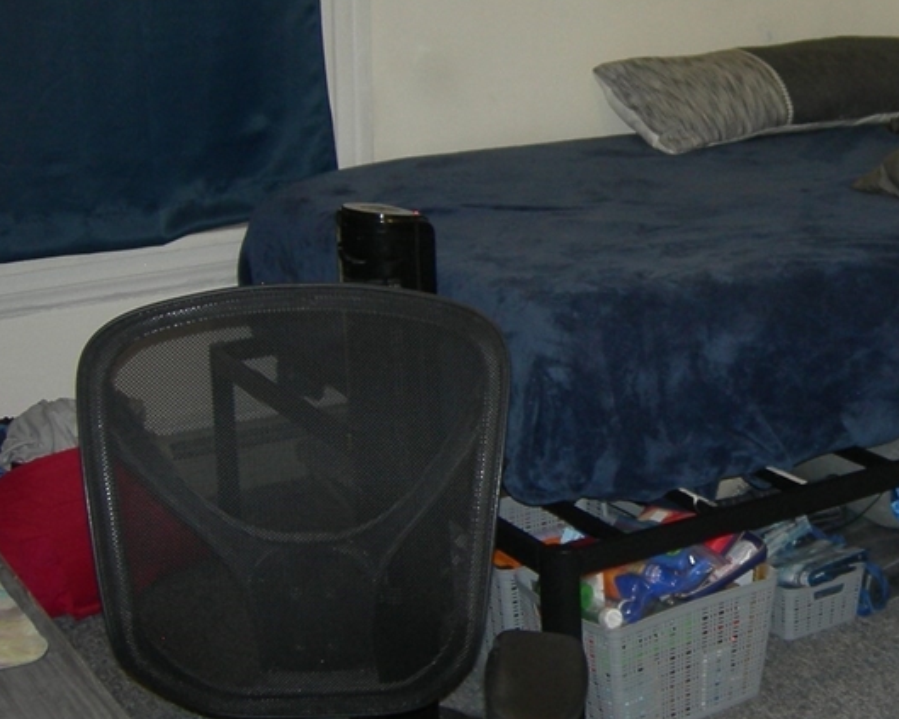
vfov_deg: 22.4
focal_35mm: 68
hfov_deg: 26.9
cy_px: 263
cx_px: 811
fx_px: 1809
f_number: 2.7
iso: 96
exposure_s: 1/60.1
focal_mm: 7.5
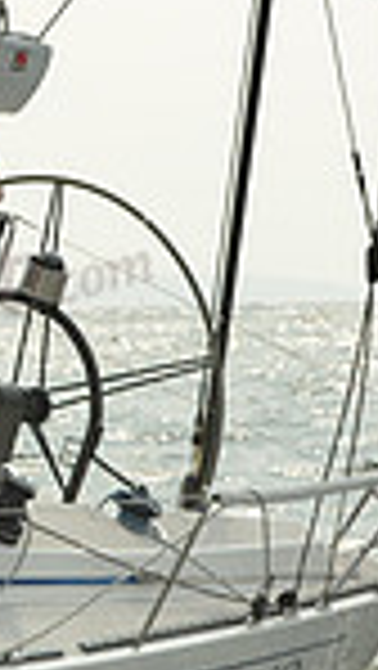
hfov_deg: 3.6
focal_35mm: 335
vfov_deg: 6.4
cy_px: 160
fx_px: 5959
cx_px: -711
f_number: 8
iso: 320
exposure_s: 1/1250
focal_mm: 82
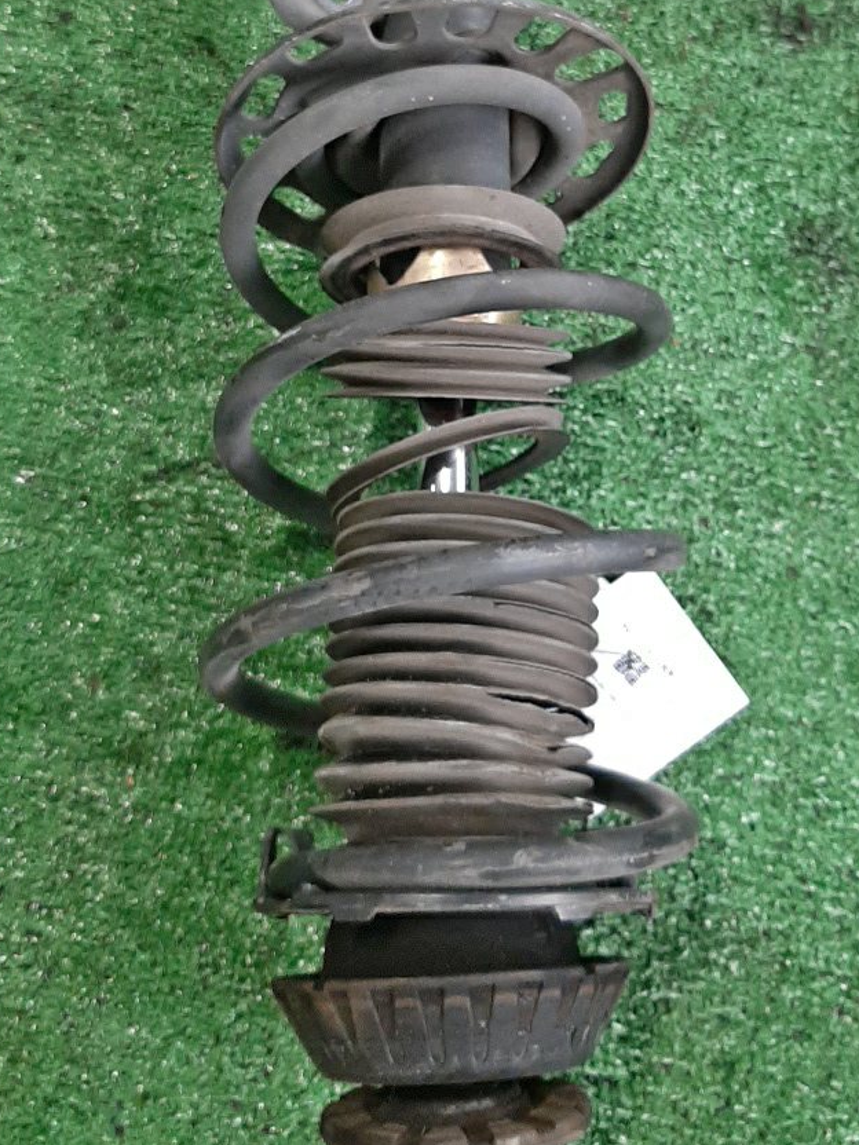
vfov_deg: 41.1
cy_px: 314
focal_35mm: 45
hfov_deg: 32.2
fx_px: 1489
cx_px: 461
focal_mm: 3.93
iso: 225
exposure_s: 1/50
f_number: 1.7
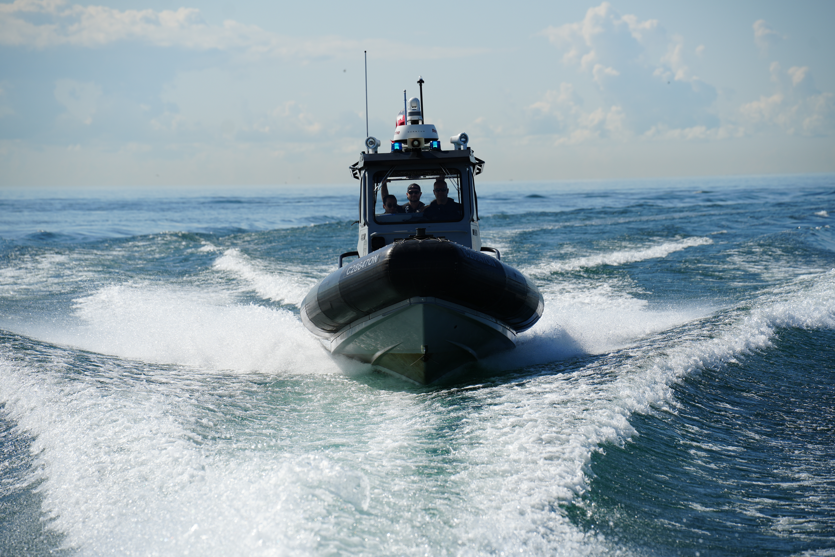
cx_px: 418
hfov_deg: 13.7
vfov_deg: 9.1
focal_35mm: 150
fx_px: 3479
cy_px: 278
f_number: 5
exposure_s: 1/1000
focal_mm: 150
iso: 100
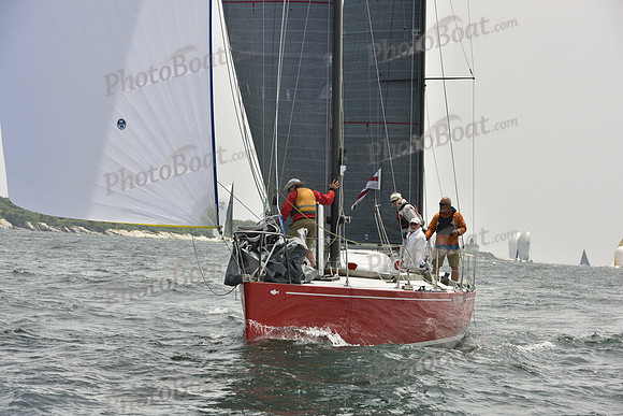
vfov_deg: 11.8
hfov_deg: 17.6
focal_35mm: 116
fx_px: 2008
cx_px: 312
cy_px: 208
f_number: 8
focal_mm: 116
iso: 400
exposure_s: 1/1600
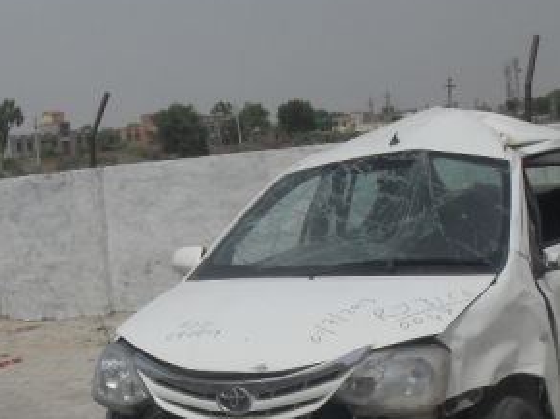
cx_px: 230
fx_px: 1358
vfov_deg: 17.4
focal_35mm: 84
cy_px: 344
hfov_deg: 23.3
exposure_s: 1/500
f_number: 8.3
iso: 80
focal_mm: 6.3
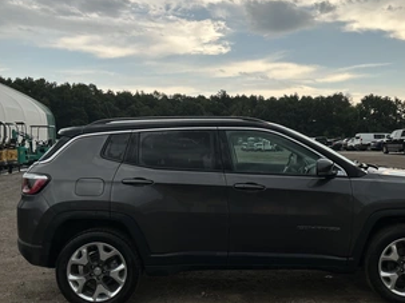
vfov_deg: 38.6
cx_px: 253
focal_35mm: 37
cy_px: 151
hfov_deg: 49.7
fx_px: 433
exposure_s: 1/613
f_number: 1.8
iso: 25
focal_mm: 3
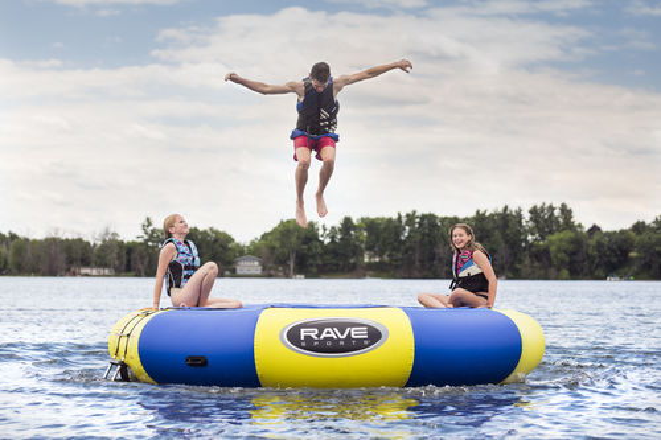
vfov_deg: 16.1
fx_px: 1560
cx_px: 330
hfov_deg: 23.9
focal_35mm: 85
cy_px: 220
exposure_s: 1/2500
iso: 250
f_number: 3.2
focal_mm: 85
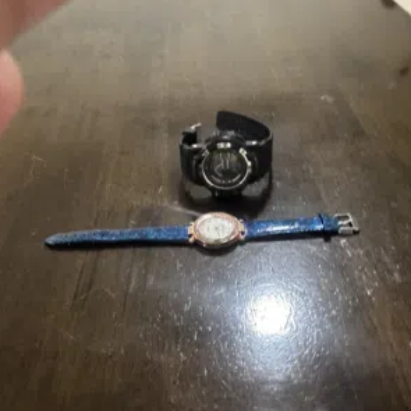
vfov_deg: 46.0
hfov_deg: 46.0
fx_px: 484
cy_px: 189
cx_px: 205
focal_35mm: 36
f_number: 1.9
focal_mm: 2.69
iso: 400
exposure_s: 1/30
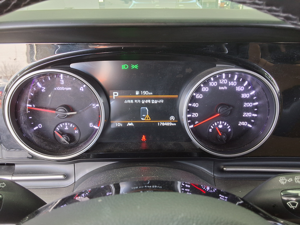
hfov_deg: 63.4
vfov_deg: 49.7
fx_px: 243
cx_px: 150
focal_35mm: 28
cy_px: 112
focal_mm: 2.91
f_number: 1.9
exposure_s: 1/40
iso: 160
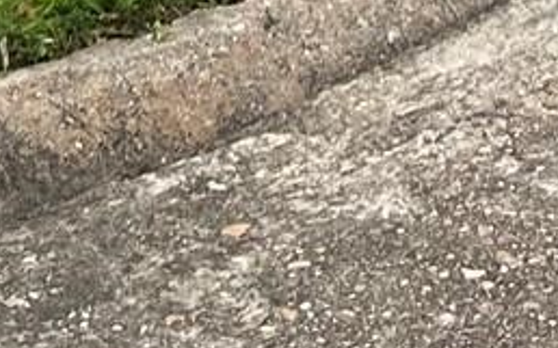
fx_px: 3329
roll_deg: -1.4
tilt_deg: -1.7
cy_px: -1148
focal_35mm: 219
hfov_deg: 9.6
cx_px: 162
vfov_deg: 5.2
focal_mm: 5.7
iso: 50
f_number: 1.5
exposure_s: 1/5319
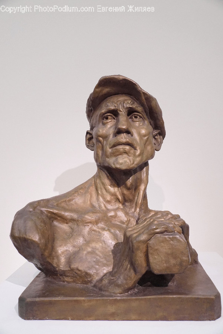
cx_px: 112
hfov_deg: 36.9
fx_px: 334
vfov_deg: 53.1
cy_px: 167
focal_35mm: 36
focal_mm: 24
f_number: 4
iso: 2500
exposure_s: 1/160
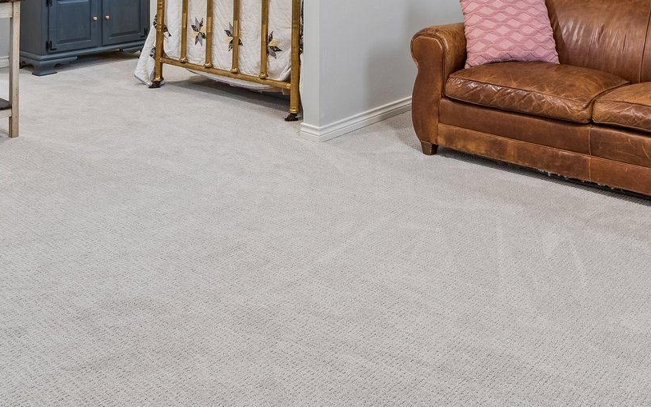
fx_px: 728
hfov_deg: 47.9
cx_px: 393
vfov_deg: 27.0
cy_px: -102
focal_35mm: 41
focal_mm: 16
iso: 200
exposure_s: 1/2
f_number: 8
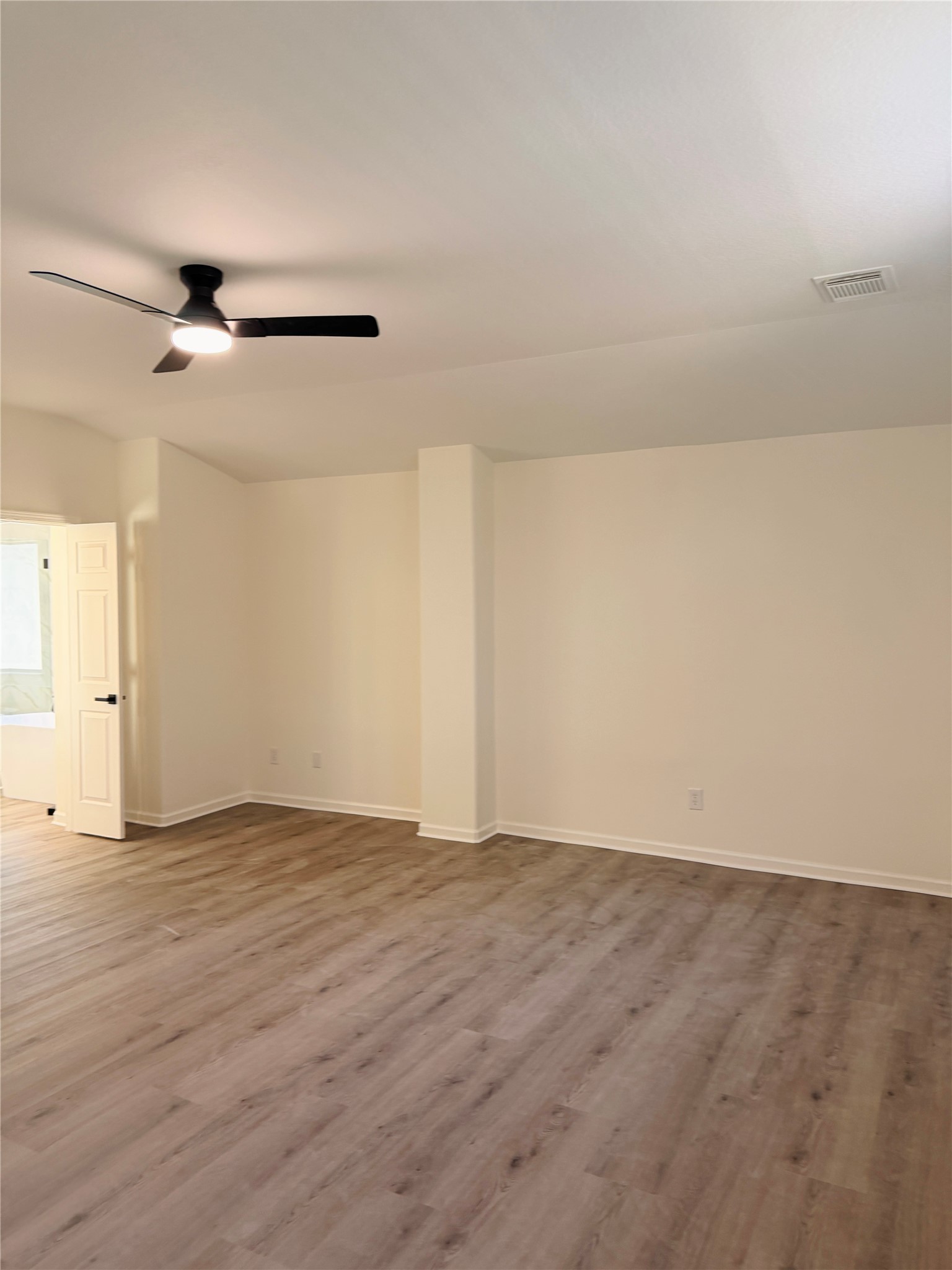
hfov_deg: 56.8
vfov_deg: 71.6
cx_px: 476
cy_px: 635
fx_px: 880
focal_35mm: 24
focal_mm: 6.76
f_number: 1.78
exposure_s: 1/112
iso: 200
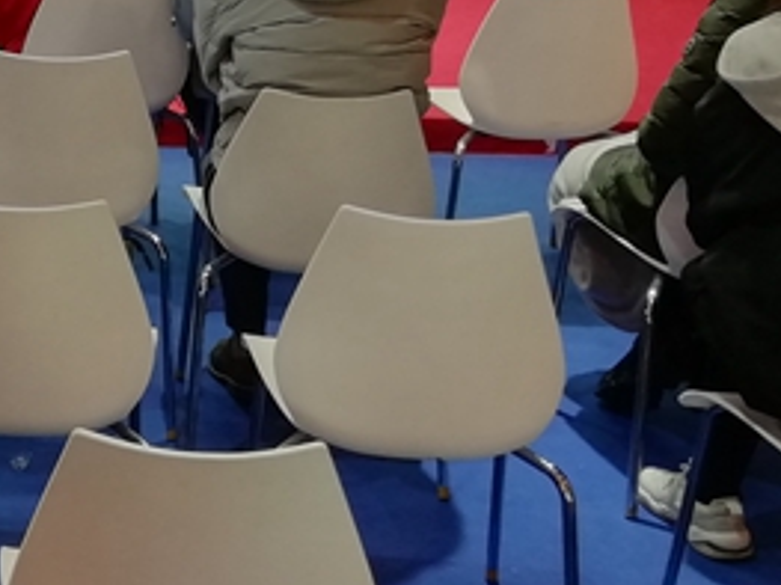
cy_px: 59
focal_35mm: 79
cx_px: -151
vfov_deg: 18.3
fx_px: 1782
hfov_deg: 22.8
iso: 64
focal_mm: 3.46
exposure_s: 1/50
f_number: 2.2
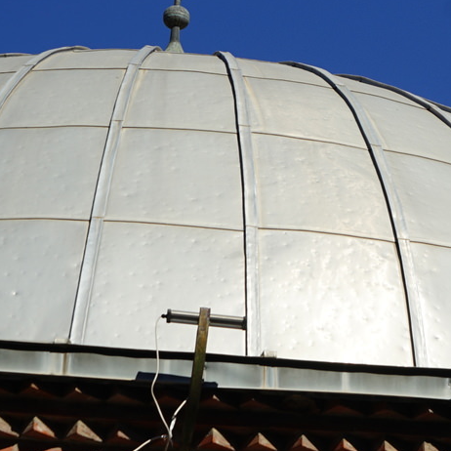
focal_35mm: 232
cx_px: 594
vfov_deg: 7.5
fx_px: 3420
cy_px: 26
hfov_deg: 7.5
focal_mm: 70
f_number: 9
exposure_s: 1/400
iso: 100
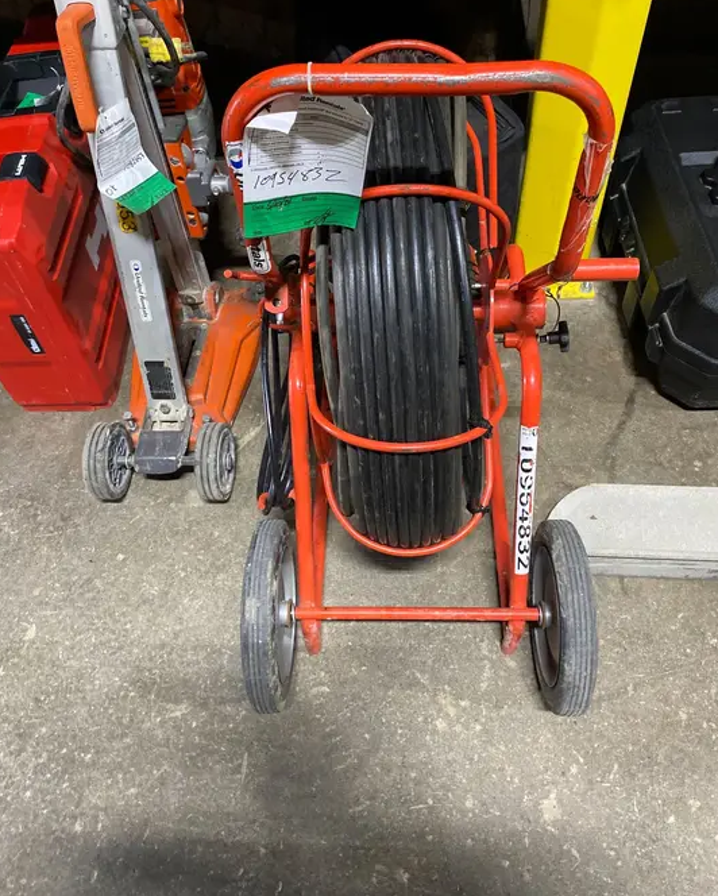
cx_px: 352
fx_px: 743
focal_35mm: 28
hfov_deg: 51.6
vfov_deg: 62.1
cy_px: 420
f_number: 1.8
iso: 500
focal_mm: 4.25
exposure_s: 1/52
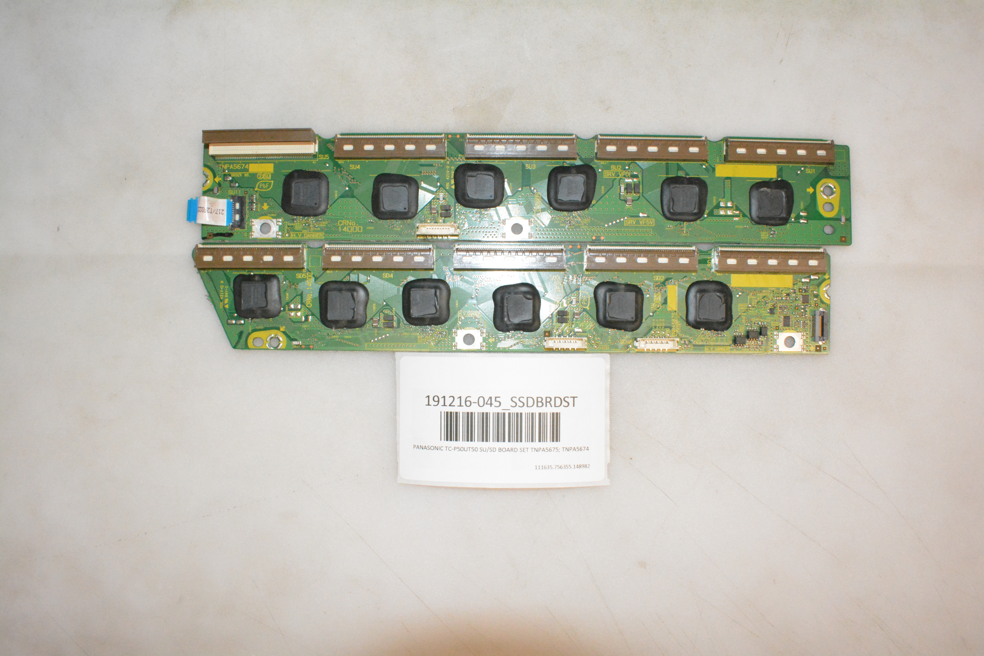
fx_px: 738
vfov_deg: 47.9
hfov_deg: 67.4
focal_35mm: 27
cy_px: 328
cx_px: 492
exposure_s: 1/200
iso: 6400
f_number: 18
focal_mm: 18
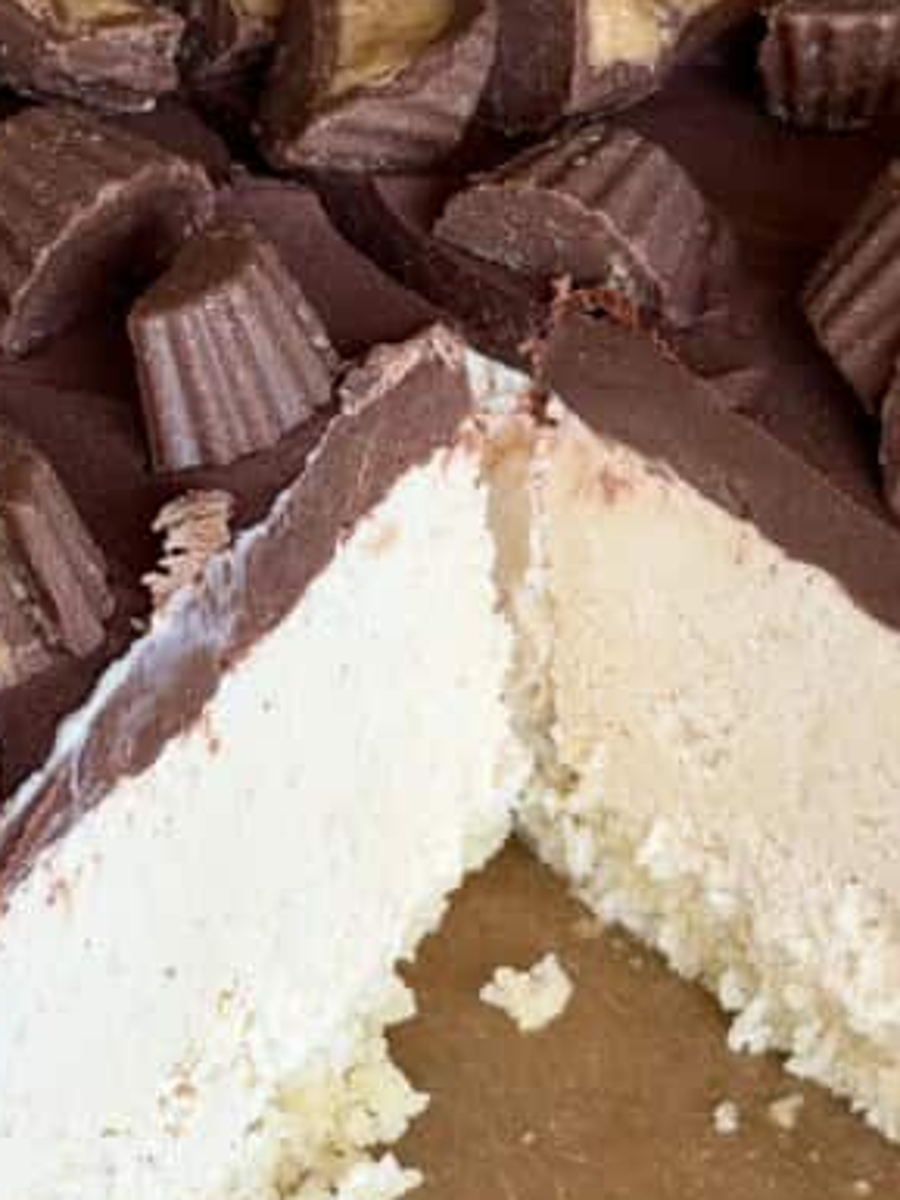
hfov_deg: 12.3
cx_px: 442
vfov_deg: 16.3
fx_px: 4192
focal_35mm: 121
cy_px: 606
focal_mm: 6.8
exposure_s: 1/113
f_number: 1.8
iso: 100
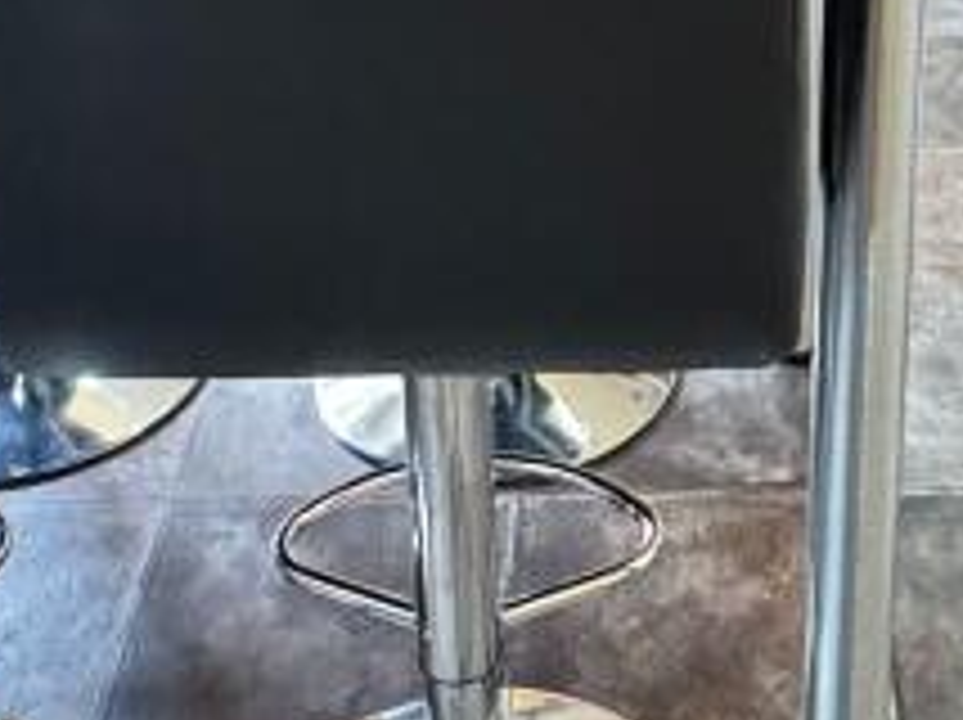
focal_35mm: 67
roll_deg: -0.8
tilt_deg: -21.2
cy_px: -122
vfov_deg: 20.6
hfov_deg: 28.6
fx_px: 1862
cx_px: 724
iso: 800
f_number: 2.2
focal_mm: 2.22
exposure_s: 1/50
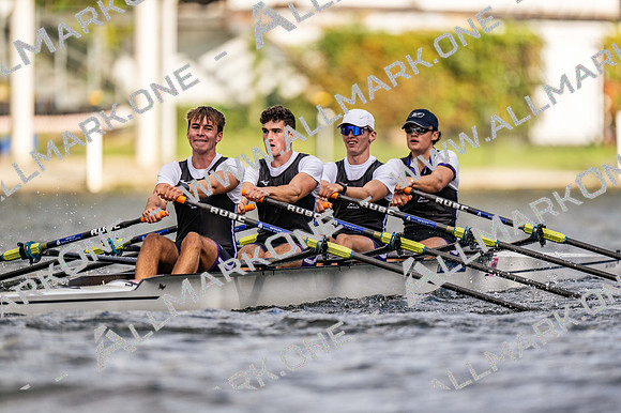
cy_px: 206
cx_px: 310
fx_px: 10346
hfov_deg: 3.4
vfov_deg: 2.3
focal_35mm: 600
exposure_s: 1/2500
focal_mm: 600
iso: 250
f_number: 4
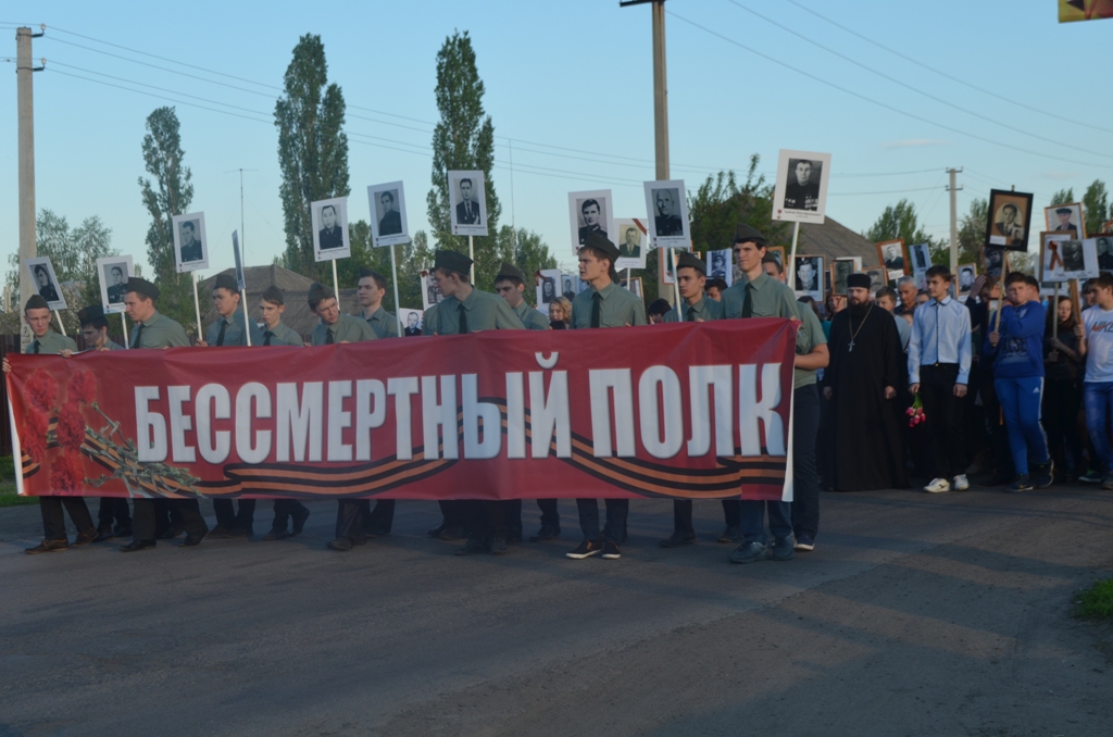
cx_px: 556
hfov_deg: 36.9
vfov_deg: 24.9
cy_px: 368
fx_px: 1666
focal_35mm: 54
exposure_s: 1/250
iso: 200
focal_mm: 36
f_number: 8
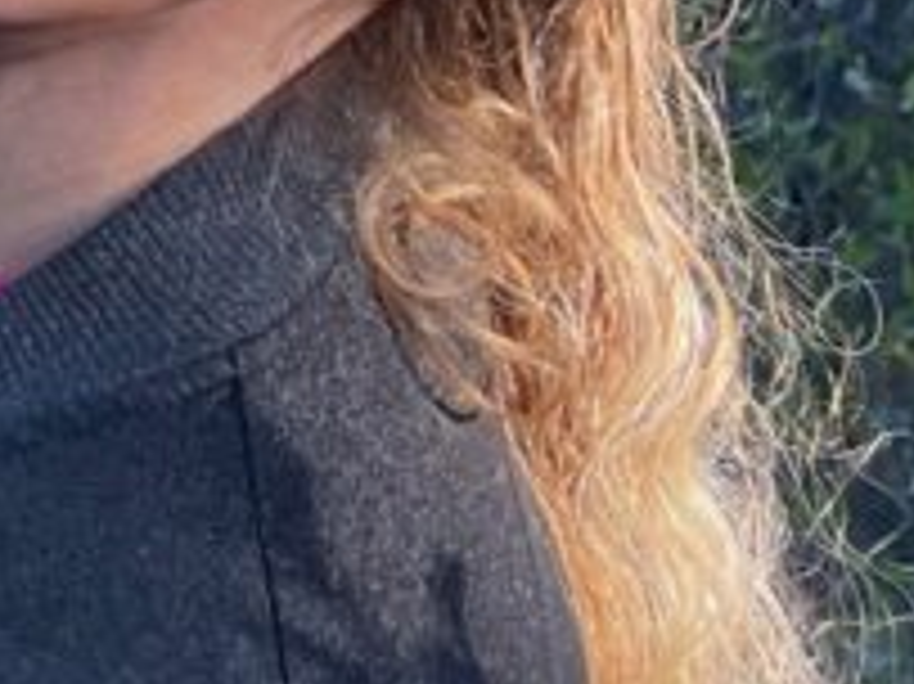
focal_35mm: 131
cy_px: -675
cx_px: -1270
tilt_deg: -7.8
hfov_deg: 12.1
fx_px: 3457
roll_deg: -2.1
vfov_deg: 10.4
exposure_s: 1/521
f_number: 1.5
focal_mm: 5.7
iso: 50
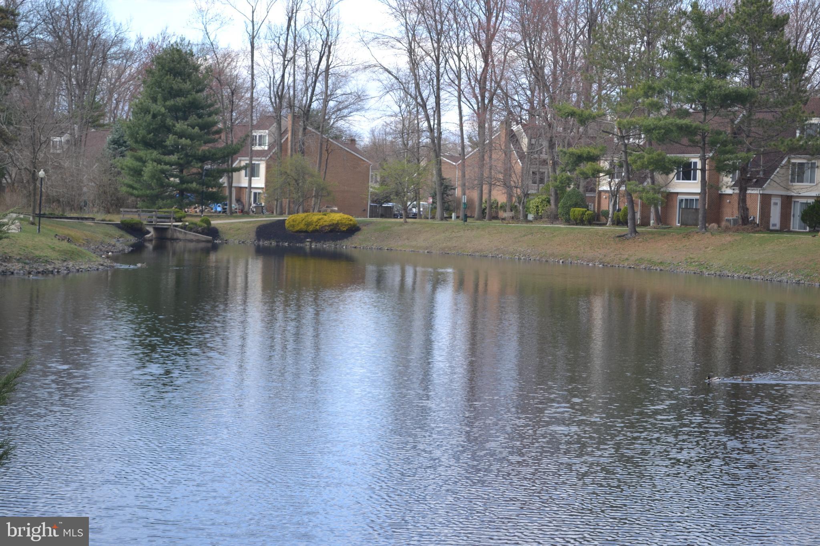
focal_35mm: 82
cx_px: 410
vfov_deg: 16.6
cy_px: 273
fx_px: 1879
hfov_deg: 24.6
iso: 100
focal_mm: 55
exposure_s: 1/125
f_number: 5.6
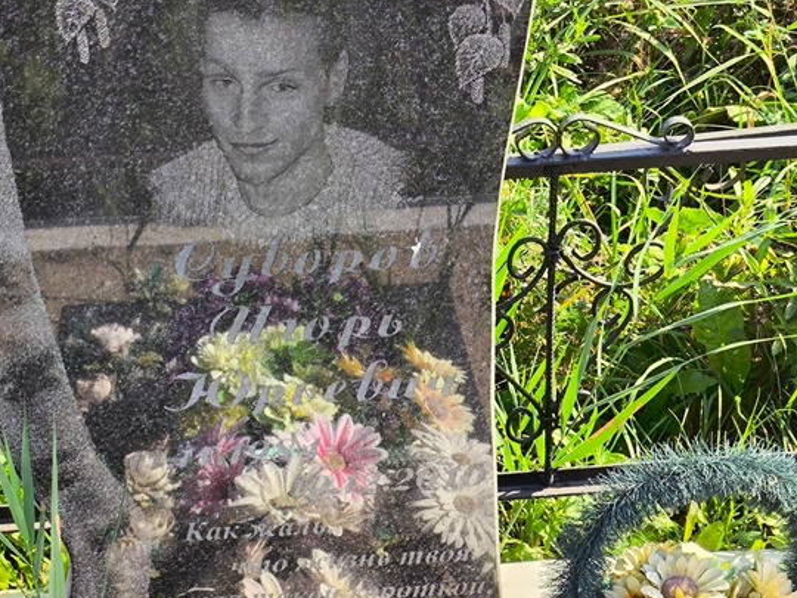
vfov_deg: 19.9
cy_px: 363
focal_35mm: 74
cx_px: 235
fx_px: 1704
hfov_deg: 26.1
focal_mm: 4.71
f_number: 1.7
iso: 50
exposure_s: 1/550
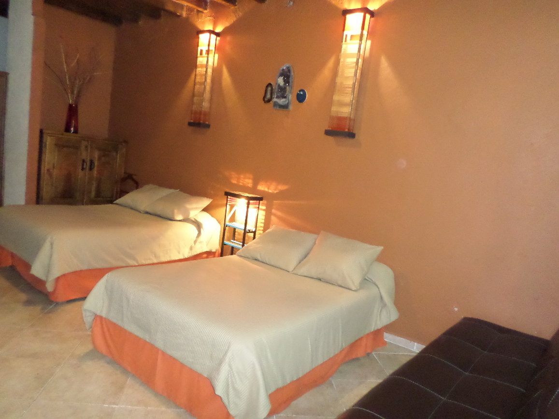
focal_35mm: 25
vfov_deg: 54.9
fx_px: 404
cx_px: 280
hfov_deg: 69.4
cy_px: 210
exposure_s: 1/15
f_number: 2.5
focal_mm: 4.5
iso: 640
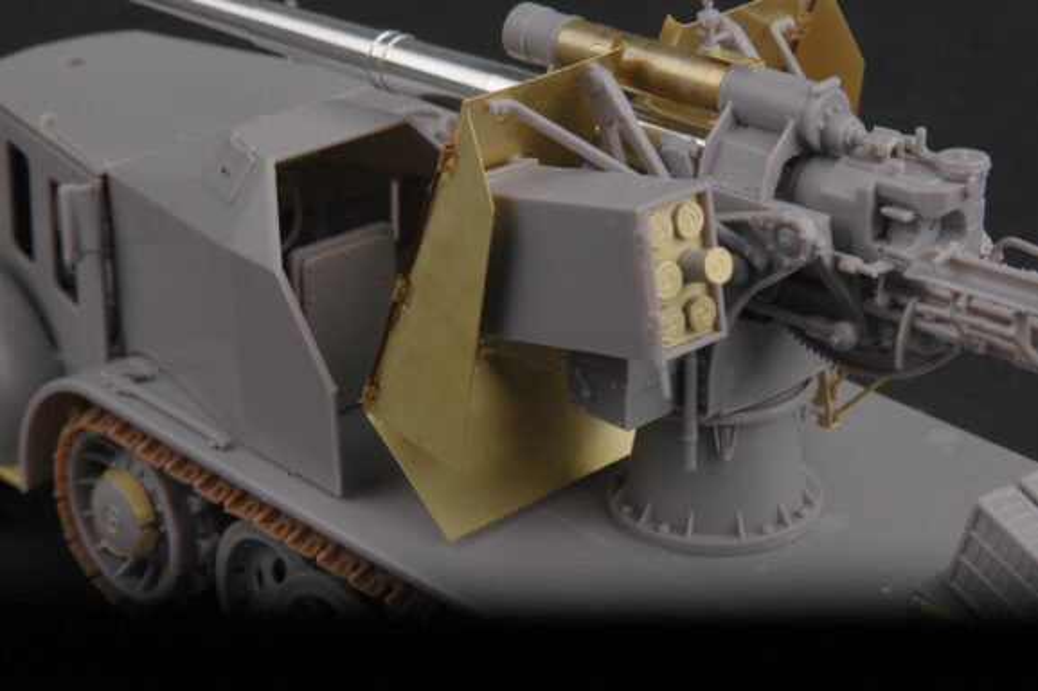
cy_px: 346
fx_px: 3371
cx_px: 519
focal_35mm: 117
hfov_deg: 17.5
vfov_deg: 11.7
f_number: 20
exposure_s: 1/320
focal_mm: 78
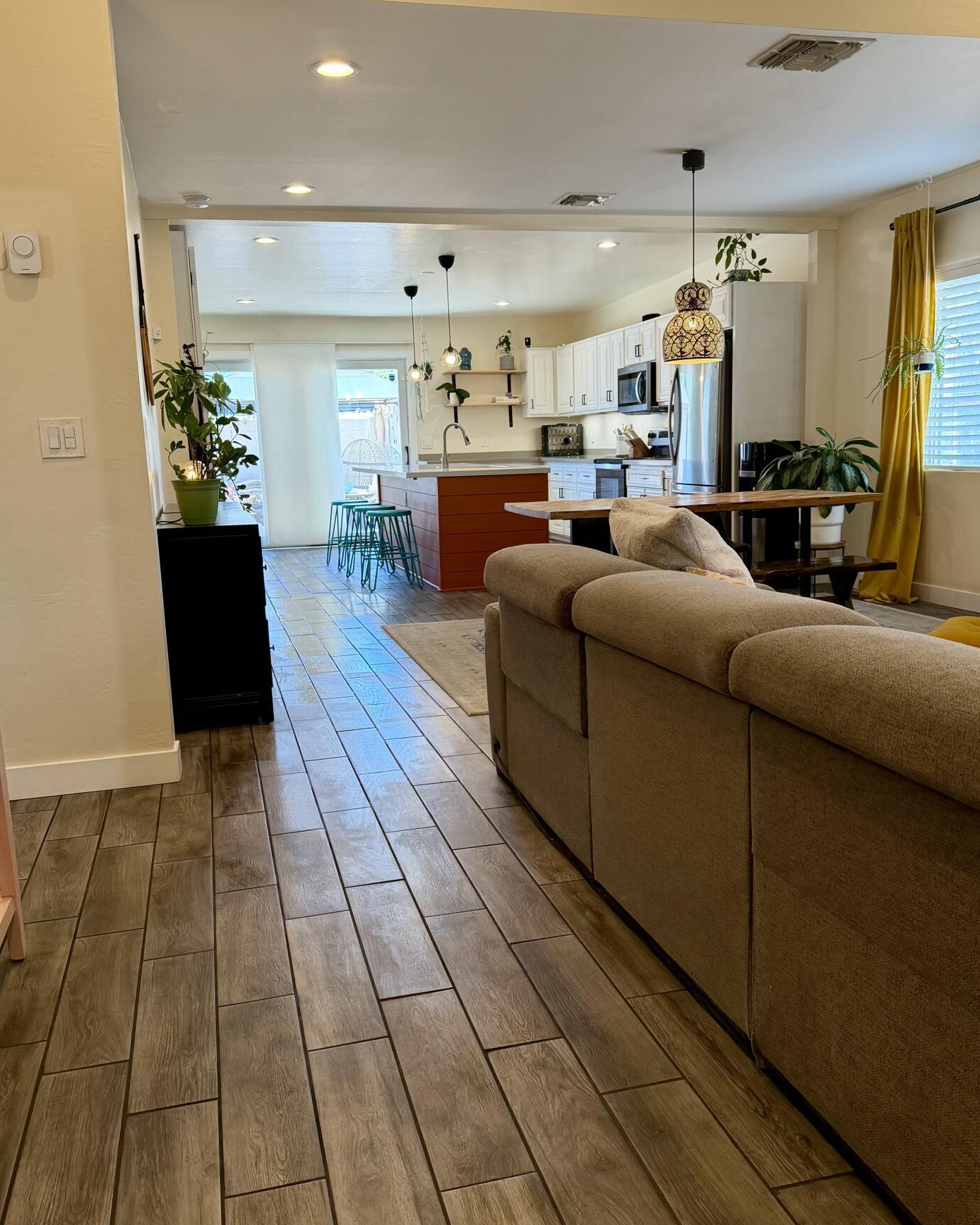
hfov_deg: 53.1
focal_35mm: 27
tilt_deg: -9.7
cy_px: 628
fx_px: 979
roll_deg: +3.1
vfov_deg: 64.1
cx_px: 520
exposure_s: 1/122
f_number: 1.78
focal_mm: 6.76
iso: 200
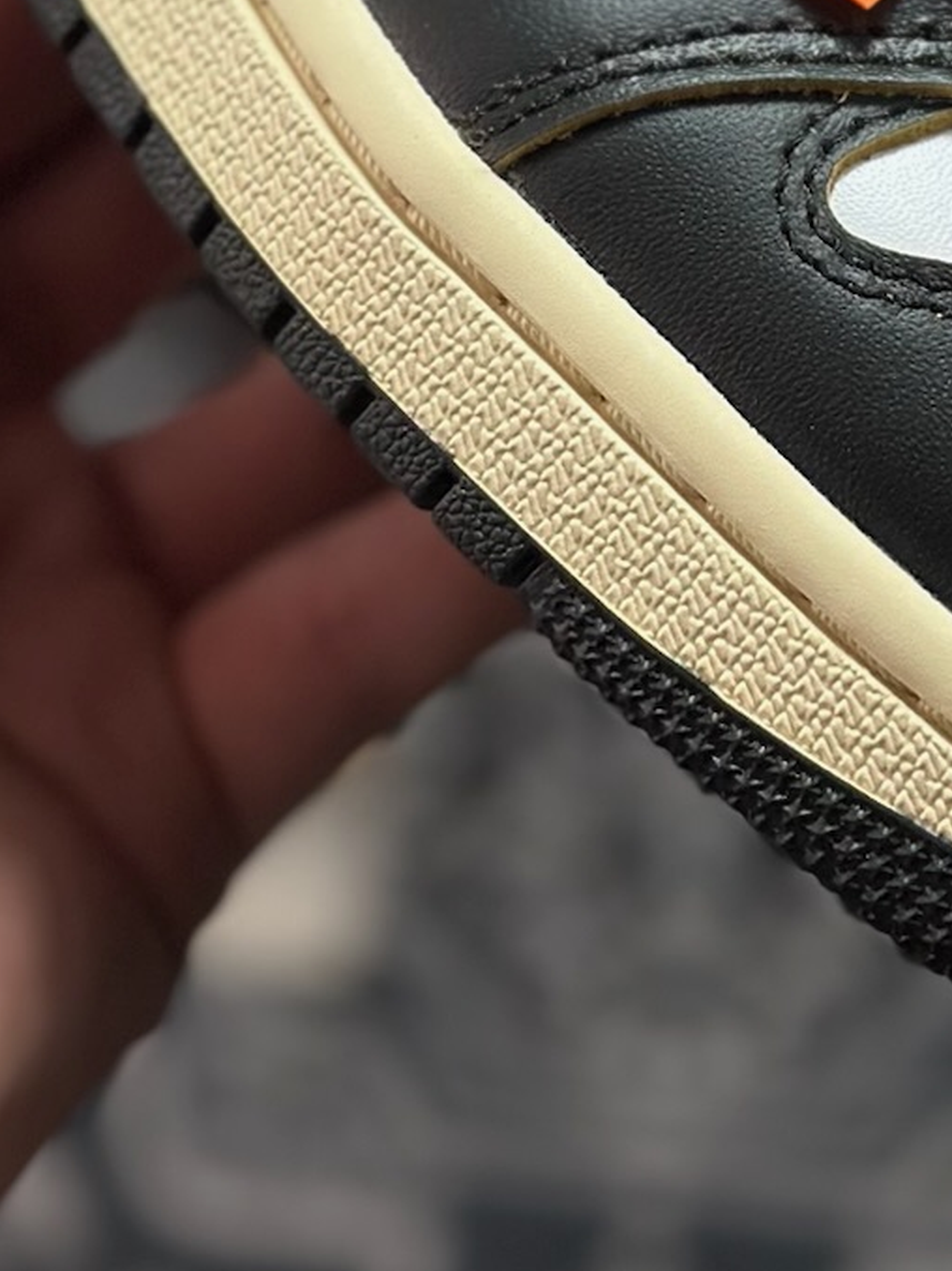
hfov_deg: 10.2
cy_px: -171
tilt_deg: -56.8
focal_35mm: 145
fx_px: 5320
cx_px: 731
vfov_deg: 13.3
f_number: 1.78
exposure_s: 1/1395
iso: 80
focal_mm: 6.86
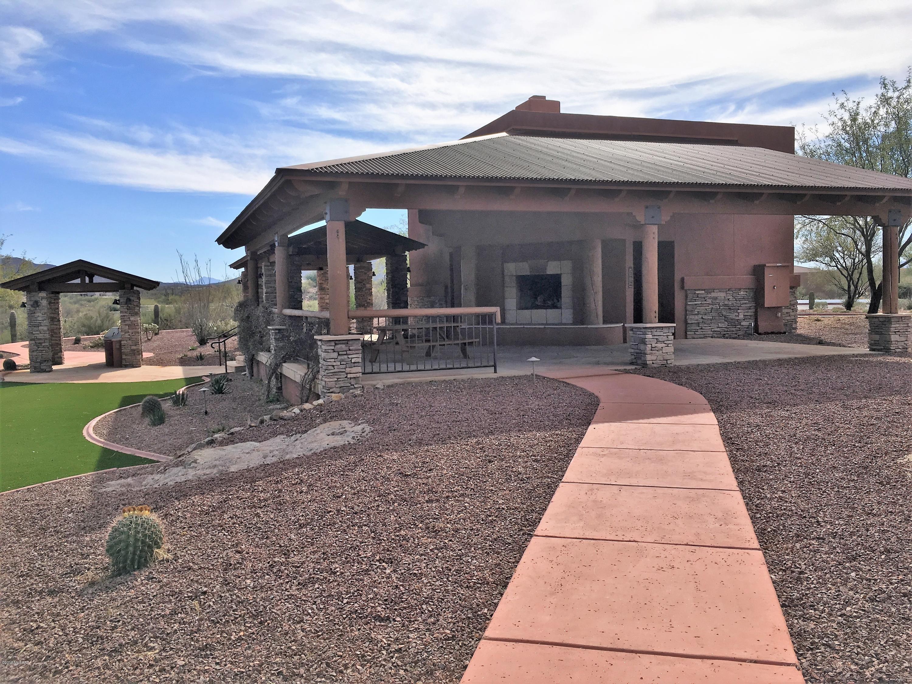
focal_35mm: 29
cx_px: 456
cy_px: 342
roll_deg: -0.2
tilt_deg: -2.8
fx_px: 764
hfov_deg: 61.7
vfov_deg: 48.2
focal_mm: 4.15
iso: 25
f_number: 2.2
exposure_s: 1/2959
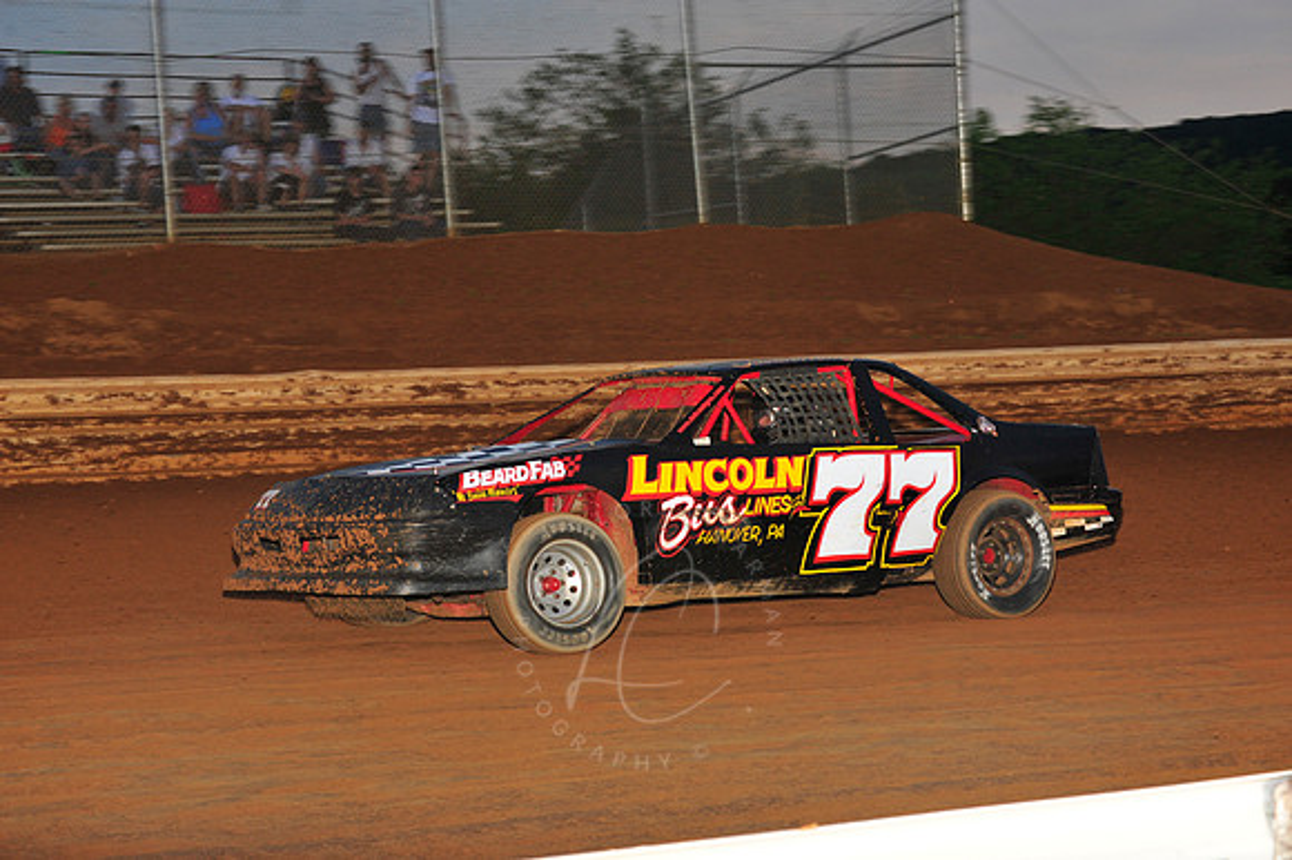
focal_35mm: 100
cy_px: 430
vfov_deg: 13.7
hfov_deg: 20.4
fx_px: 3587
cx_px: 646
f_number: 7.1
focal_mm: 100
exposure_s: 1/320
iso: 1000
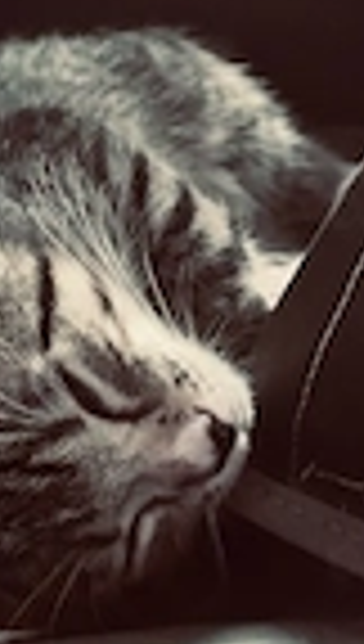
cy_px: 180
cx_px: 207
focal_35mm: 79
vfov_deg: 26.5
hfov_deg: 15.4
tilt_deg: -18.5
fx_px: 1348
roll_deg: -0.6
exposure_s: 1/29
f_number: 1.6
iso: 640
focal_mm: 5.96
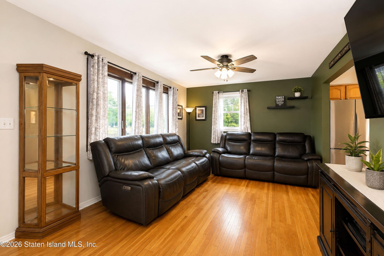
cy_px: 128
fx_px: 160
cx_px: 192
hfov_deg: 100.4
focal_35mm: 15
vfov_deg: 77.3
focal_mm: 10
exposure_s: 1/60
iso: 2000
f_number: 7.1
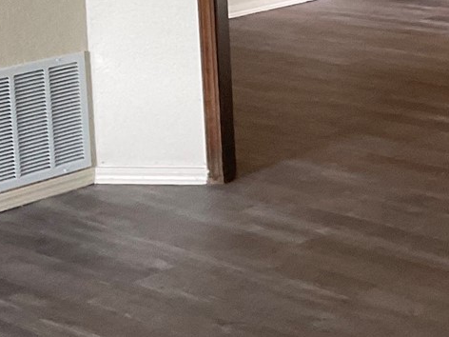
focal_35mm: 118
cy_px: -94
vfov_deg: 12.2
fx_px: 1531
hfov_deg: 15.9
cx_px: 579
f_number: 1.8
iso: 80
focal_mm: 3
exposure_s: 1/60
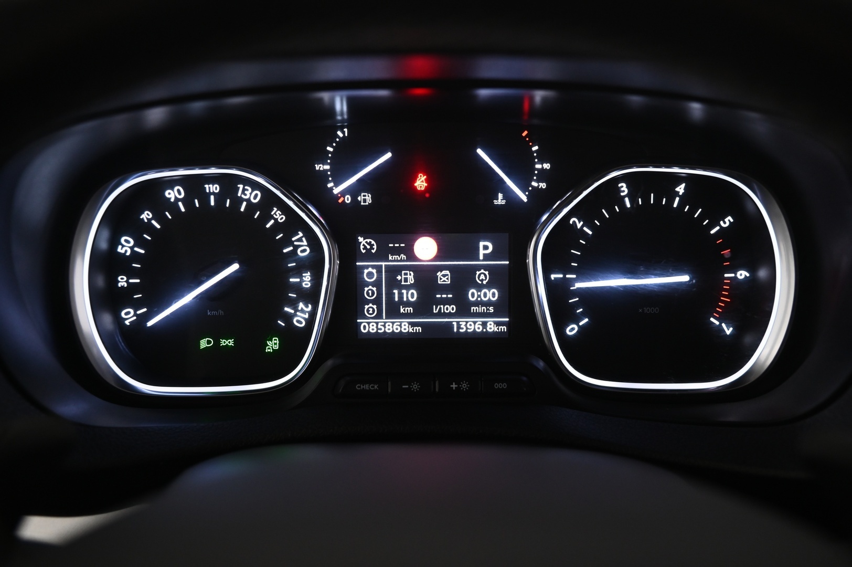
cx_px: 426
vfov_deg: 35.0
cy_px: 284
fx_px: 899
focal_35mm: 38
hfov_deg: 50.7
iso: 2000
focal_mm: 38
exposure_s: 1/30
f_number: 4
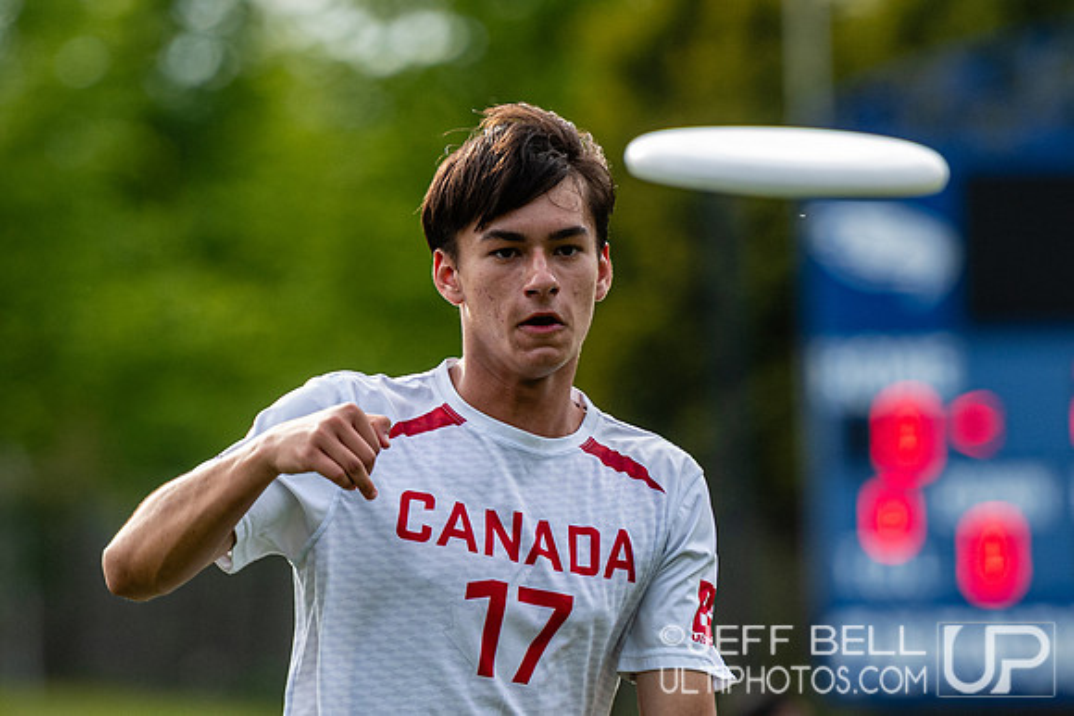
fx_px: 14532
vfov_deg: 2.8
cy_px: 413
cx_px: 482
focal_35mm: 487
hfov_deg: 4.2
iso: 400
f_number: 3.2
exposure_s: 1/1250
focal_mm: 200
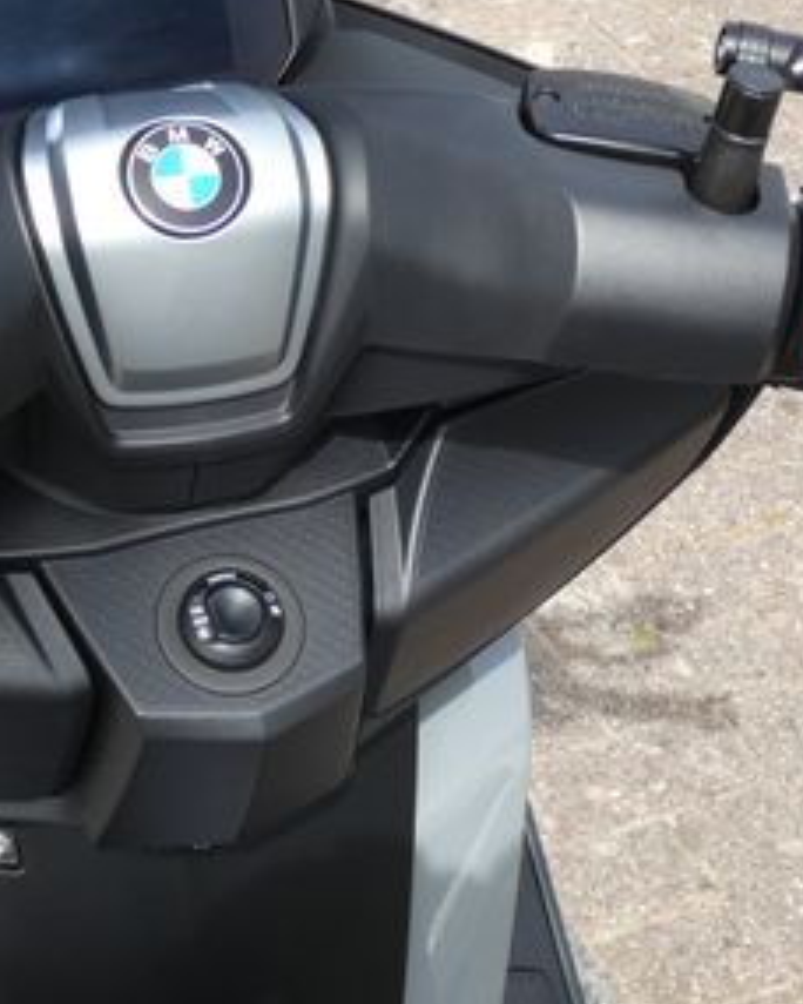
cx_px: 278
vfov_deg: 24.1
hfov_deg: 19.4
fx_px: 2347
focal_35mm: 79
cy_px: 440
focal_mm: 6.5
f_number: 3.5
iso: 80
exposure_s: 1/320
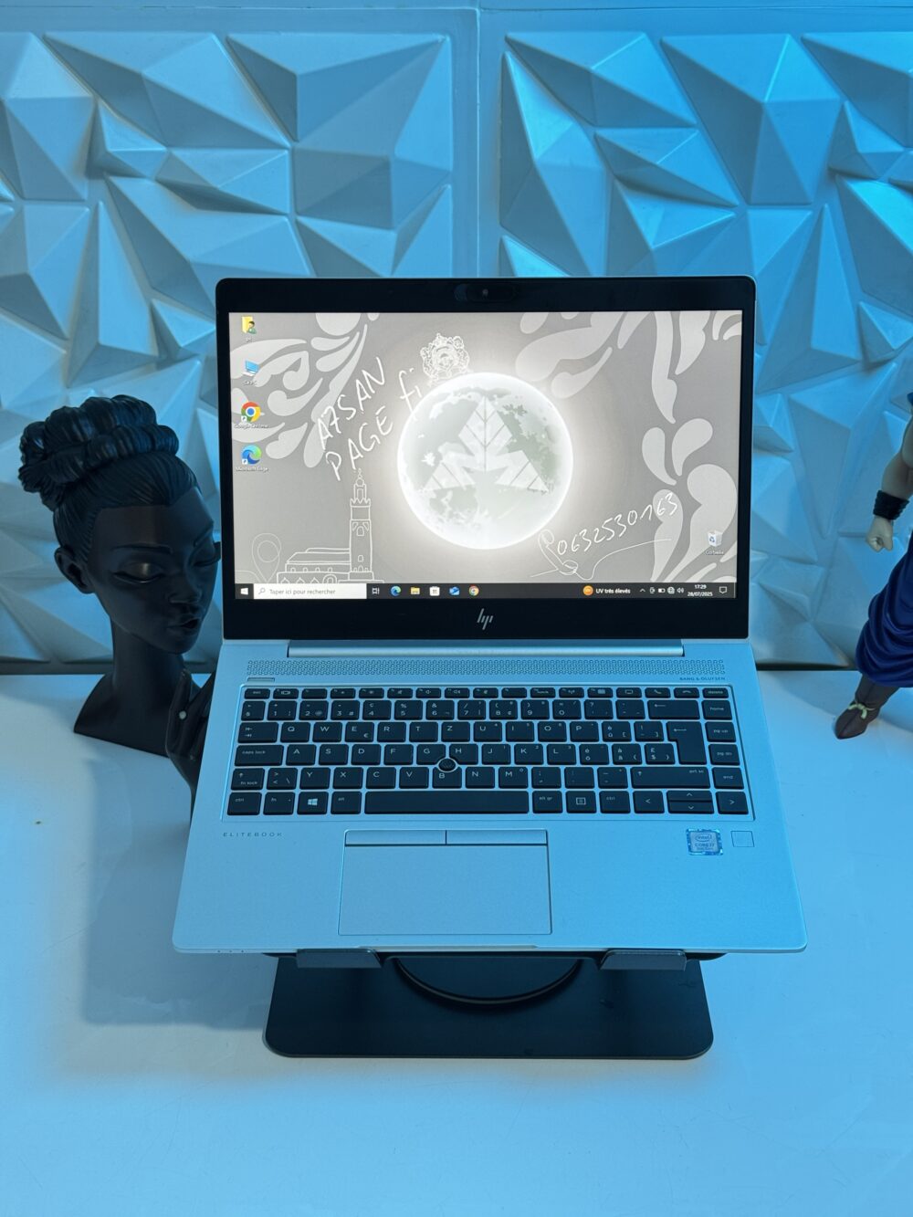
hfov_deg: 30.3
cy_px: 608
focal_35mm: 48
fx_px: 1688
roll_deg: +0.0
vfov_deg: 39.7
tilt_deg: -25.5
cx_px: 456
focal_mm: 6.76
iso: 100
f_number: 1.78
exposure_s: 1/50
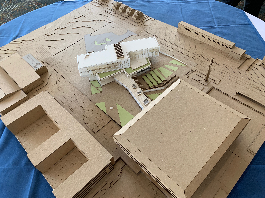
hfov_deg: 67.3
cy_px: 99
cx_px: 132
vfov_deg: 53.1
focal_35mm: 26
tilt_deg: -51.0
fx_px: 199
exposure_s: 1/68
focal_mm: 4.25
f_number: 1.8
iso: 100
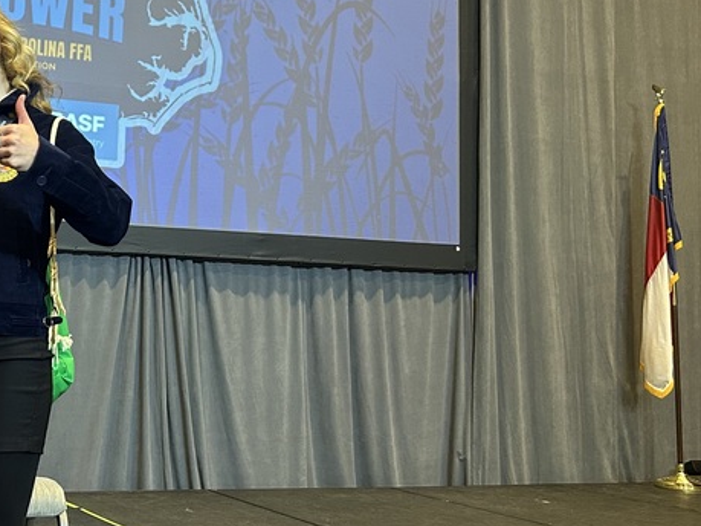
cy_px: 191
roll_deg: -0.8
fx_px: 1174
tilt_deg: +6.5
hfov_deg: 31.7
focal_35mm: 58
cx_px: 78
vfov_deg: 25.1
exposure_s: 1/60
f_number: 1.5
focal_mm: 5.7
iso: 250
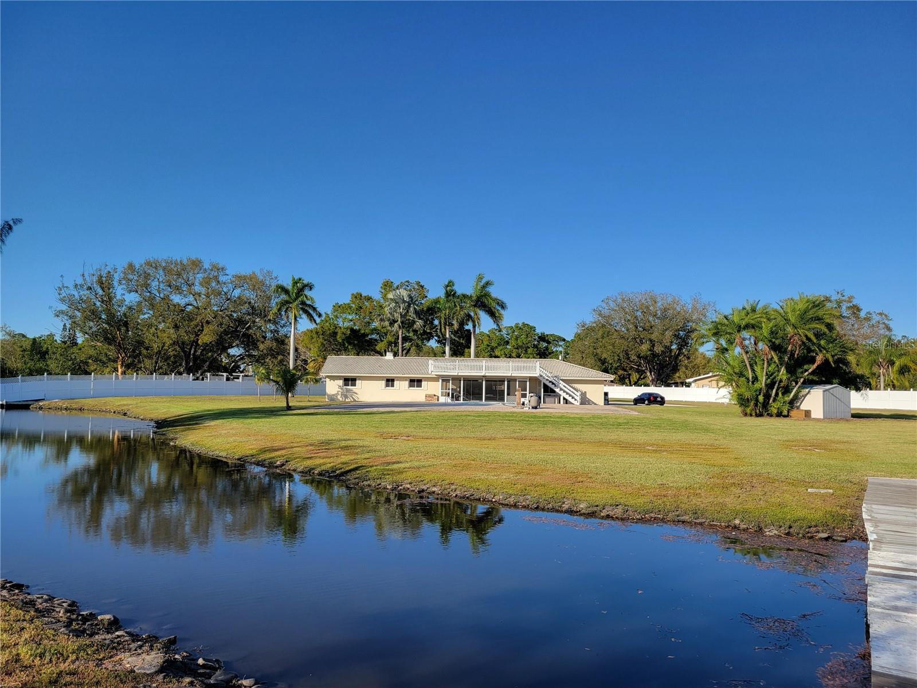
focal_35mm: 26
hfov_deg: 67.3
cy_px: 344
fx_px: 689
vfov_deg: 53.1
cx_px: 458
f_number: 1.8
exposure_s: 1/1978
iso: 40
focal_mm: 5.4
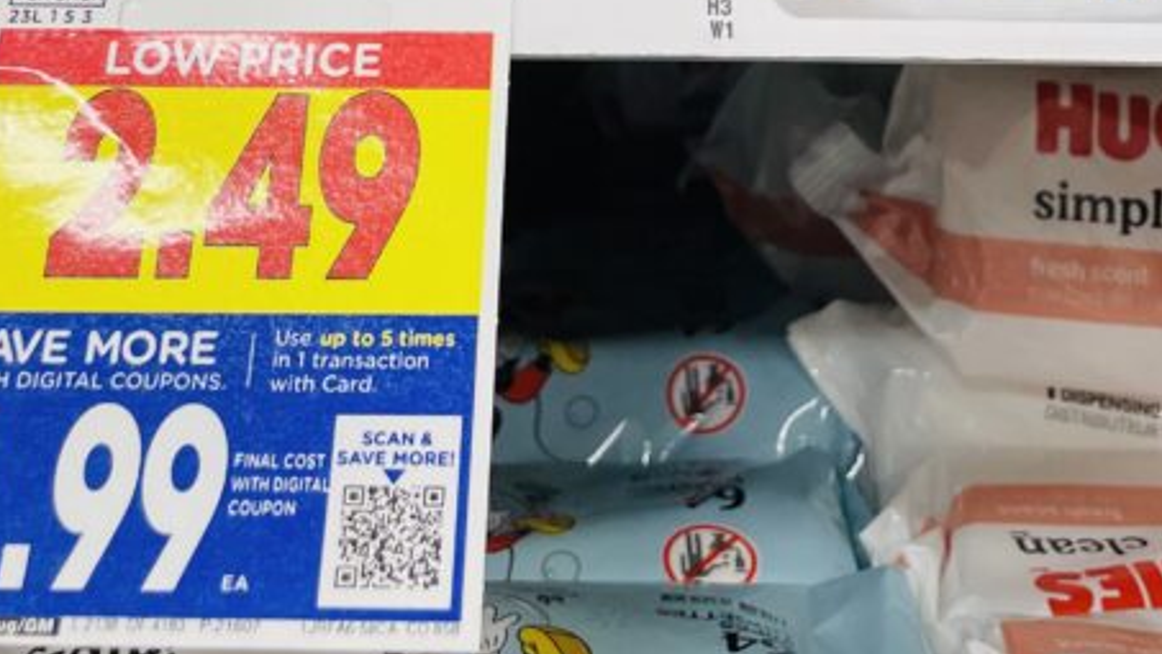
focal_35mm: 64
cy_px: -408
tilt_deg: +4.0
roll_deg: -0.2
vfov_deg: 16.6
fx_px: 1972
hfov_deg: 32.8
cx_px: 675
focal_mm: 4.2
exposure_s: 1/120
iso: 80
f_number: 1.6
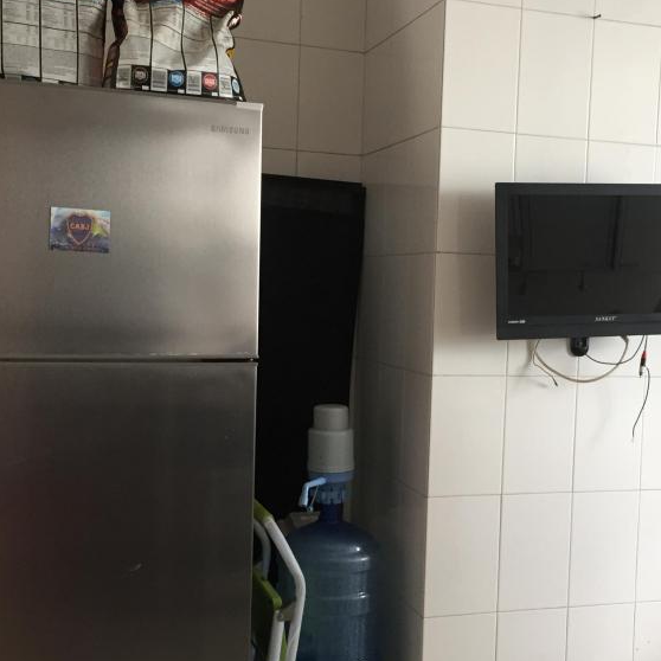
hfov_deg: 35.9
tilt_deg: -4.5
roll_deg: -2.0
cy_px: 352
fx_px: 1015
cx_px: 396
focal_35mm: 47
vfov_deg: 36.0
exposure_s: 1/30
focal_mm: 4.15
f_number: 2.2
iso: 100
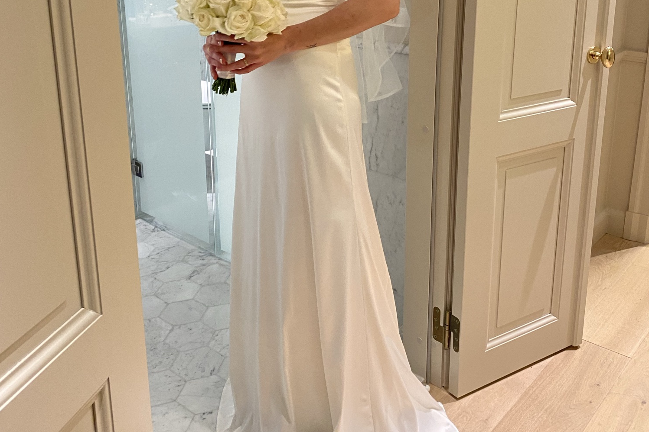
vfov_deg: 35.1
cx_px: 328
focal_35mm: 37
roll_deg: +0.6
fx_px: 667
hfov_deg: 51.9
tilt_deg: -14.6
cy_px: 102
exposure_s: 1/50
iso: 160
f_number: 1.8
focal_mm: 4.25
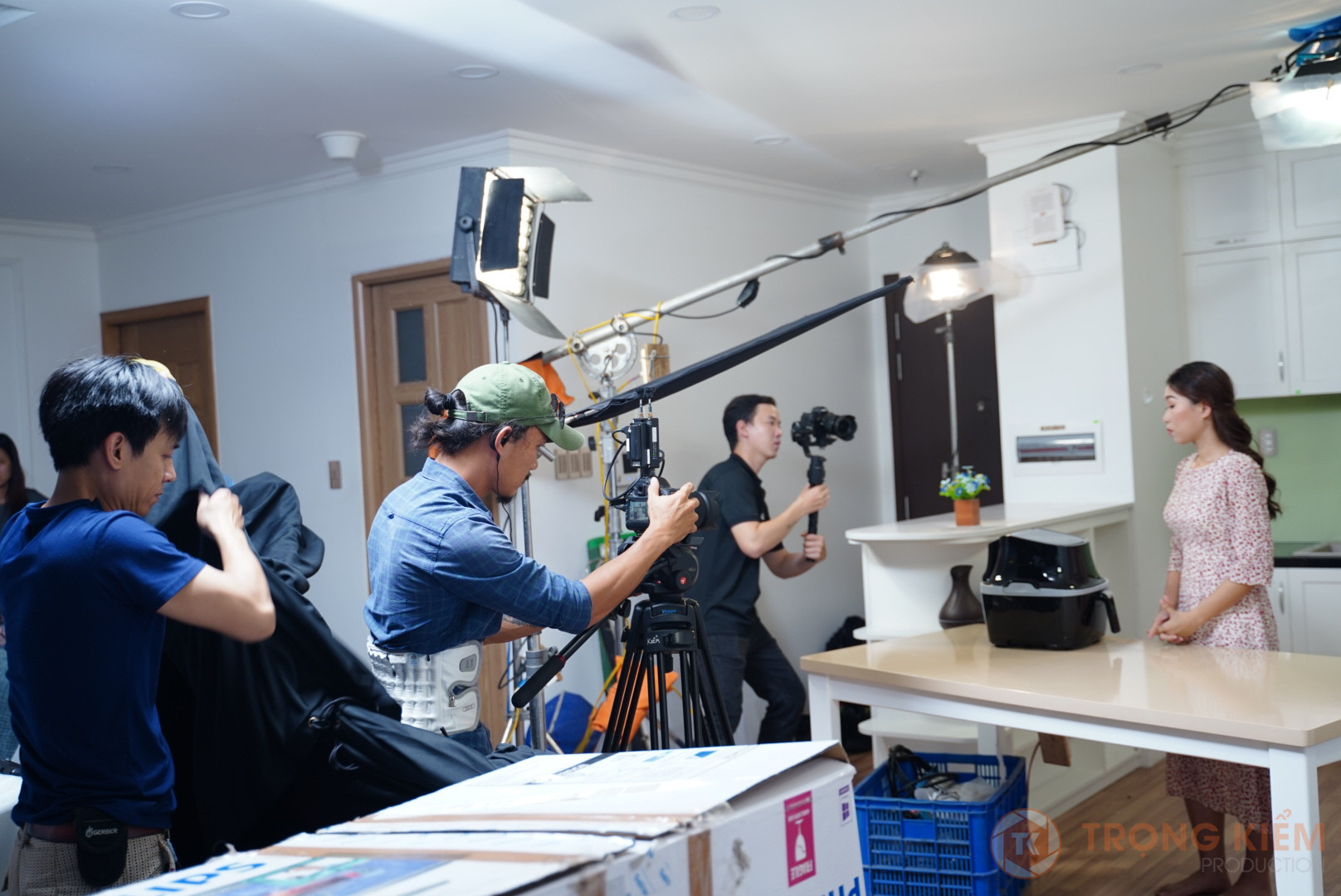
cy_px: 448
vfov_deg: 34.3
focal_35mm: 39
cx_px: 670
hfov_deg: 49.5
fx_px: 1454
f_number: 2.8
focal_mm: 39
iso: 320
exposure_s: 1/100
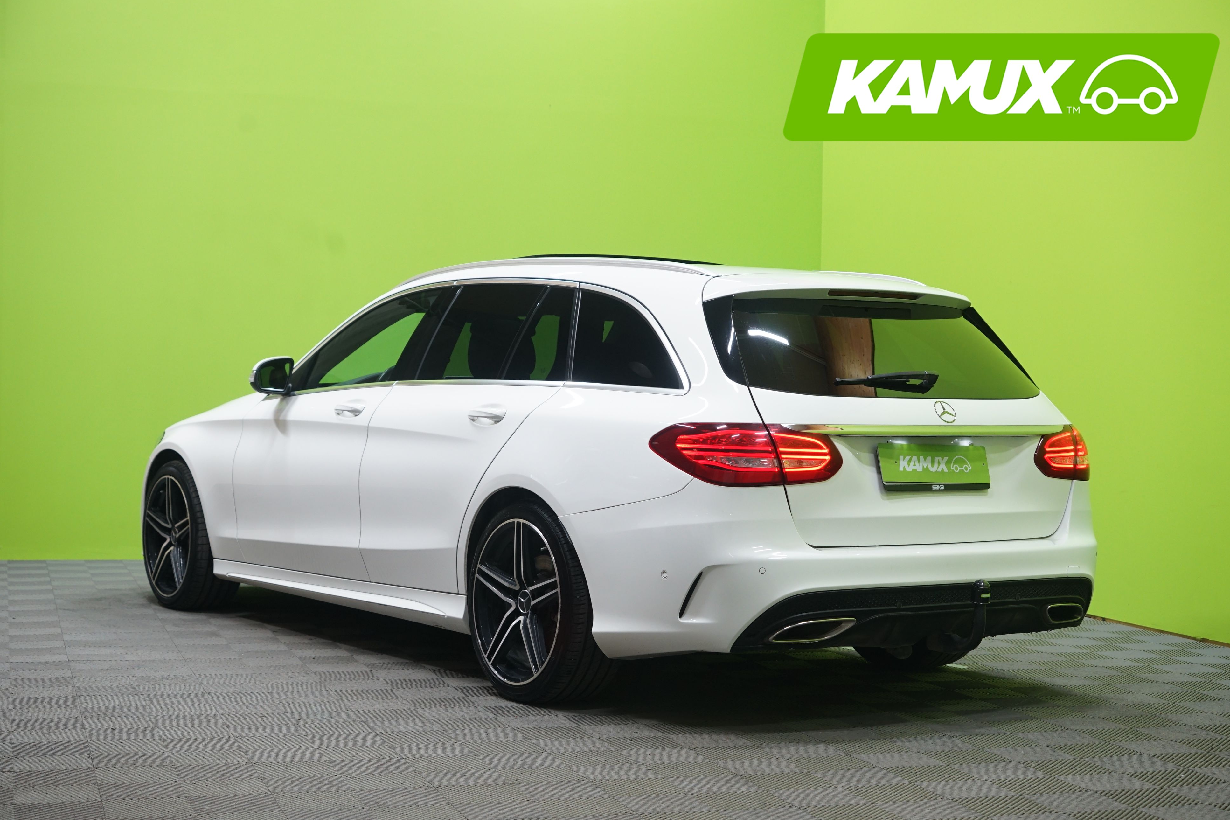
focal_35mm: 57
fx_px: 1947
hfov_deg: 35.1
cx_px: 626
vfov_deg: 23.8
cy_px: 411
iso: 800
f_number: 5.6
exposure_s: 1/25
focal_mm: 56
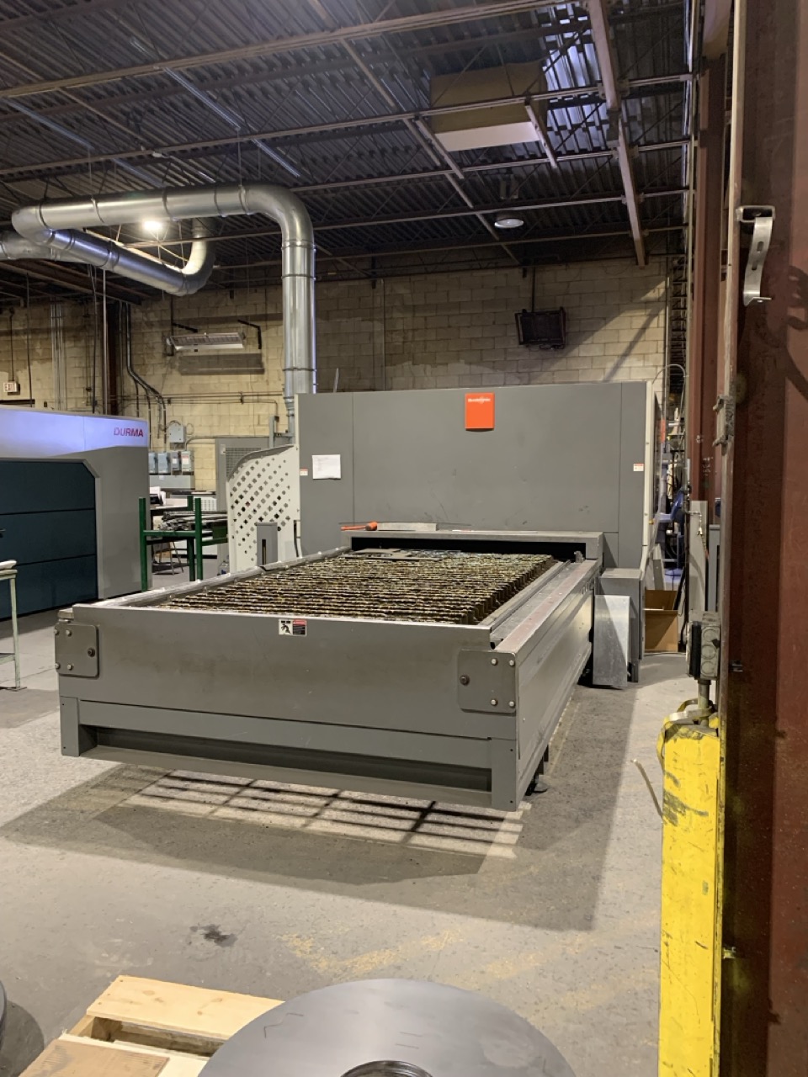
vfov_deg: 67.3
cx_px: 404
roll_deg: +1.0
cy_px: 538
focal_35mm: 26
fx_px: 809
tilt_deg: -4.6
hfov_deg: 53.1
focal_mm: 4.25
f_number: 1.8
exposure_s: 1/40
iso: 400
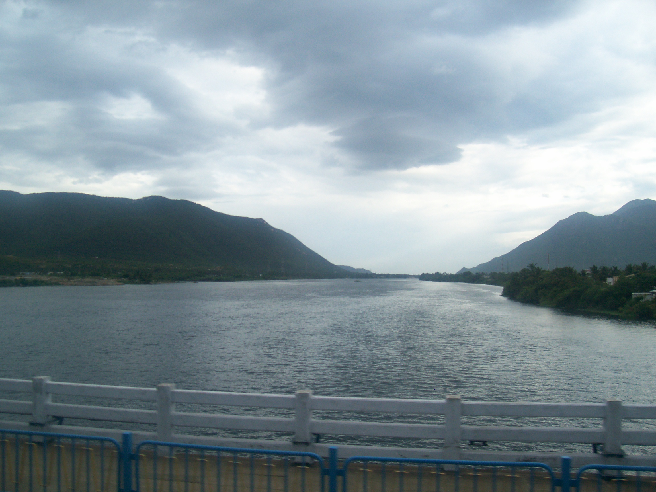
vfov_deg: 41.8
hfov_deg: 54.0
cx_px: 328
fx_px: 644
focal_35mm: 34
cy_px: 246
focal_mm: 5.6
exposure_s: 1/309
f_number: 2.7
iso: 80
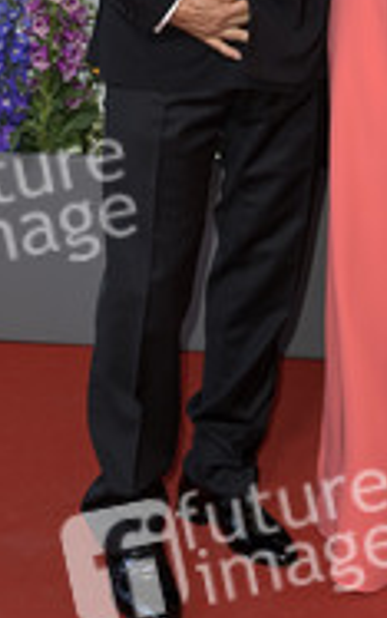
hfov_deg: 10.9
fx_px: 2023
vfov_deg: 17.1
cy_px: 53
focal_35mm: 120
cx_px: 327
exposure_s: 1/200
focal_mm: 55
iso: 640
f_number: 6.3
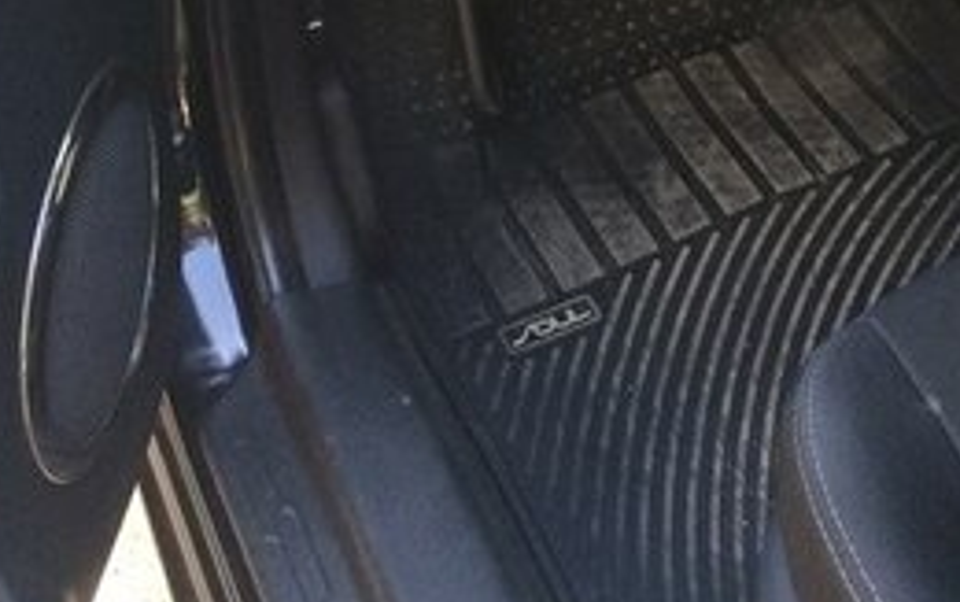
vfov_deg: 15.8
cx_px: 687
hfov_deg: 26.2
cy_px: -216
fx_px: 2042
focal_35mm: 78
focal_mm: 4.15
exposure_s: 1/33
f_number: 2.2
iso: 64
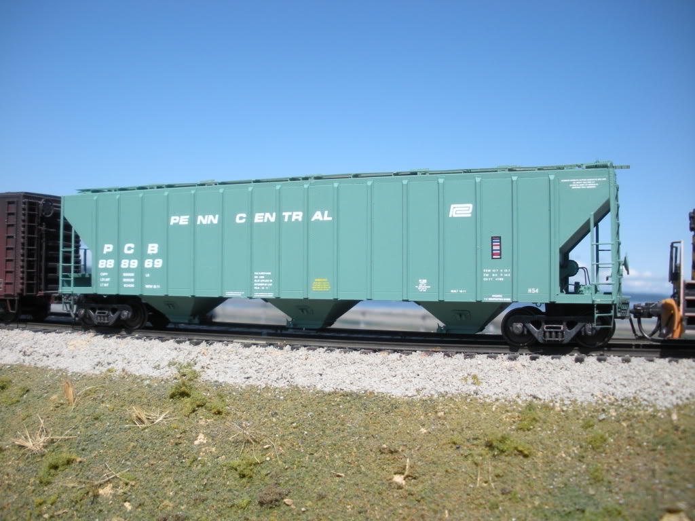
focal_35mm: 36
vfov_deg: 39.7
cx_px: 348
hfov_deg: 51.4
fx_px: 723
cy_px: 260
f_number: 3.5
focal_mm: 6.3
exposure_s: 1/589
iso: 64
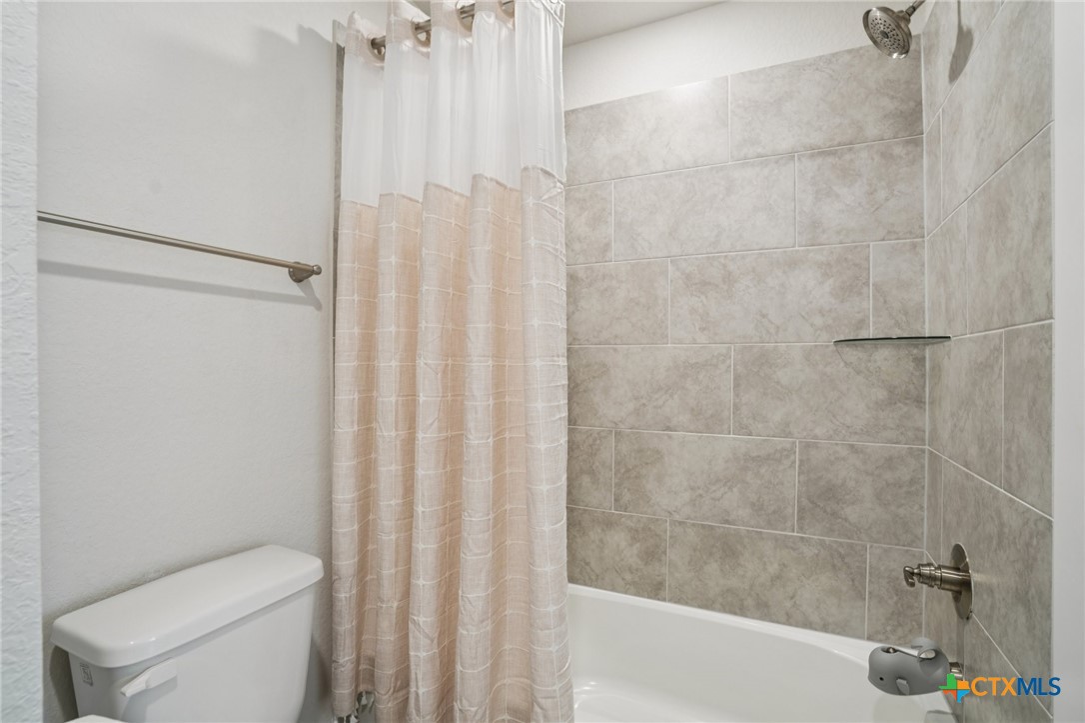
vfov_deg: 73.7
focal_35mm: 16
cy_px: 362
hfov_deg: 96.8
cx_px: 542
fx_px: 482
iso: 400
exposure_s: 1/10
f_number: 8
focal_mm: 16
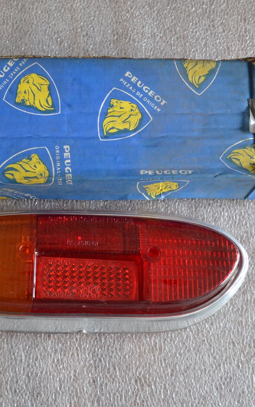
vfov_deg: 43.5
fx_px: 511
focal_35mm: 46
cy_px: 203
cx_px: 76
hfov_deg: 27.8
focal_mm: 20
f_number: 3.8
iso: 1800
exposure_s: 1/60
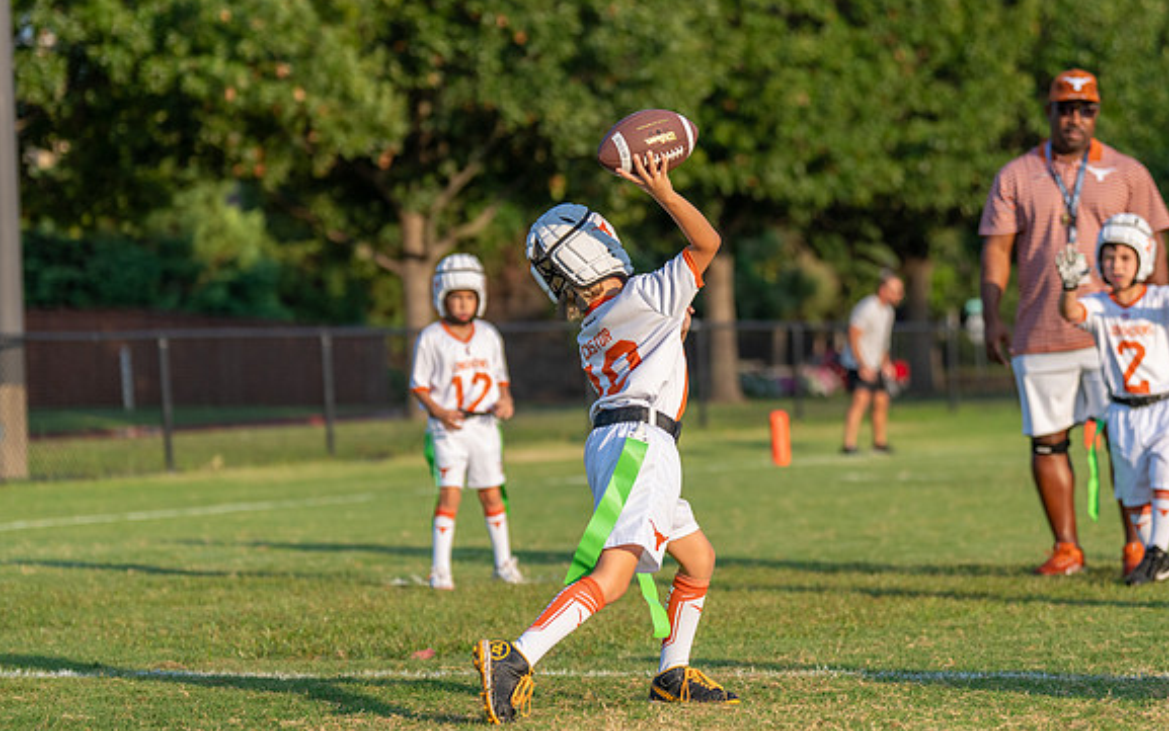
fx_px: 3920
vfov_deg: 10.7
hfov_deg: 17.0
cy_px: 343
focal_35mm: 123
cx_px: 636
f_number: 2.8
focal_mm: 93
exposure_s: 1/3200
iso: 250
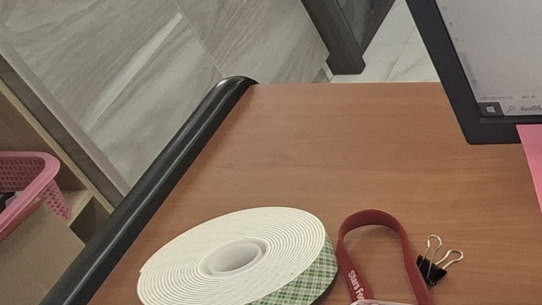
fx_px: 862
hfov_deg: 24.8
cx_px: 855
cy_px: 225
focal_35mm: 60
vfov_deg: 19.9
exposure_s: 1/50
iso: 125
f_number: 2.2
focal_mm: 1.74
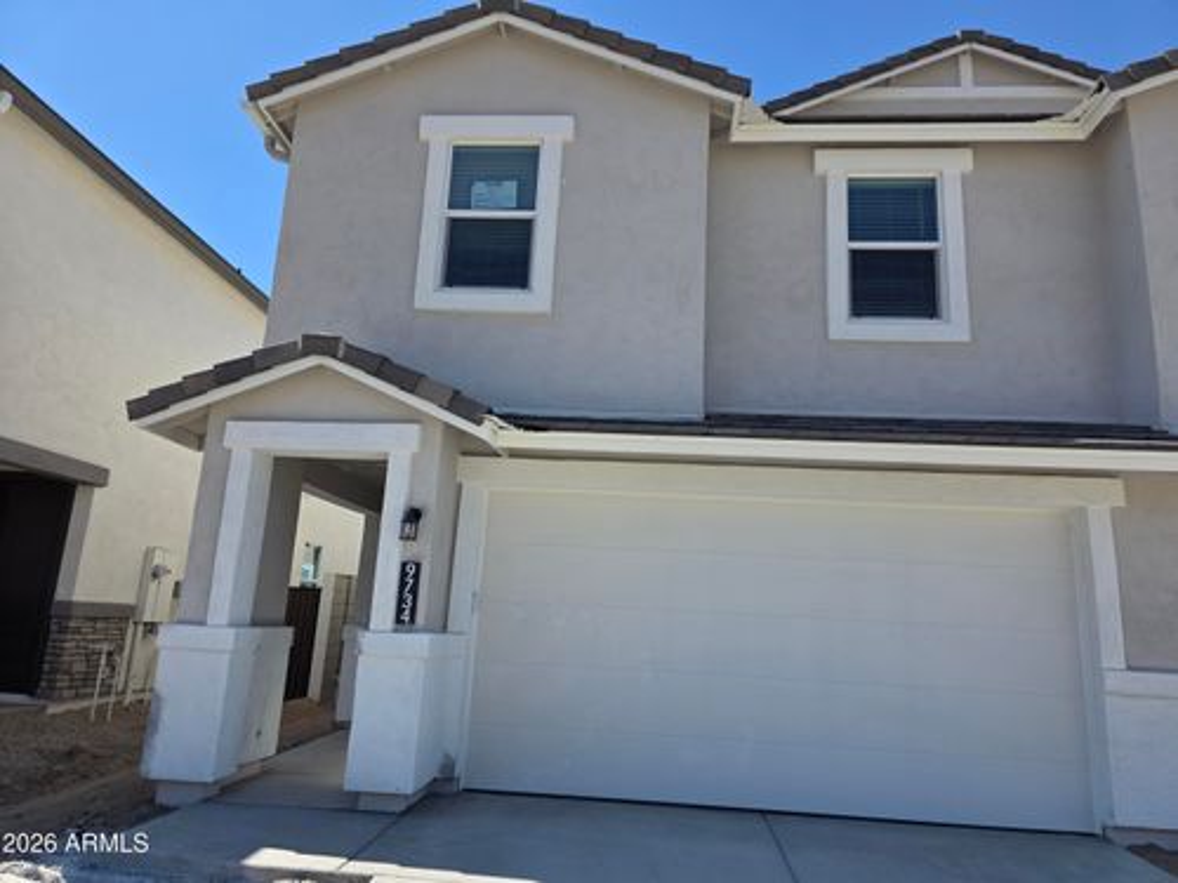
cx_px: 589
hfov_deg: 73.9
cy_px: 442
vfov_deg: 58.9
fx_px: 783
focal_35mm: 23
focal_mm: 6.3
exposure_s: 1/4333
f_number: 1.7
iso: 80
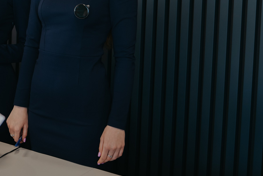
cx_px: 27
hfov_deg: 27.1
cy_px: -12
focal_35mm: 72
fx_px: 526
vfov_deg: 18.3
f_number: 2.2
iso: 160
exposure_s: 1/125
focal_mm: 32
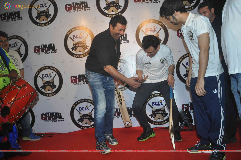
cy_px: 80
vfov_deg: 47.8
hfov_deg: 67.4
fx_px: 181
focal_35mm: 27
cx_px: 120
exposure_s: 1/160
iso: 1000
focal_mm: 18
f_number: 10
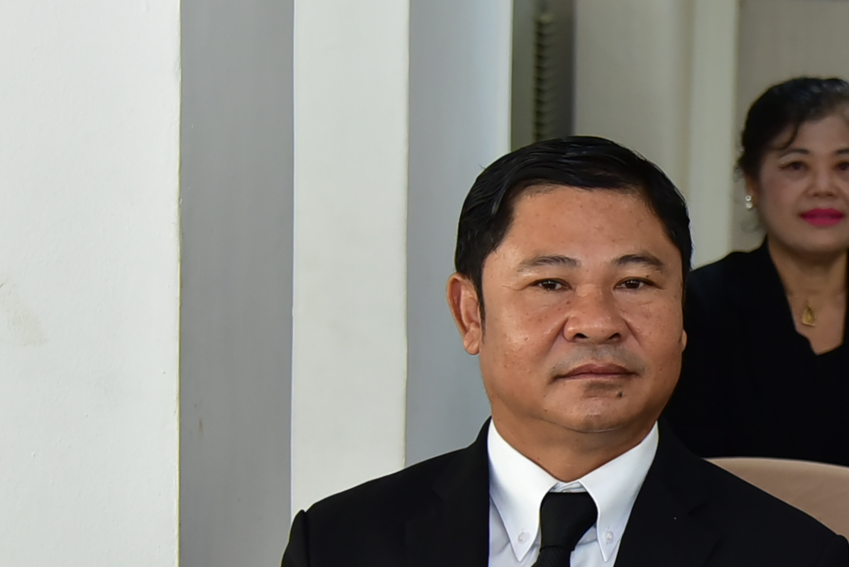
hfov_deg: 11.8
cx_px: 931
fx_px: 4035
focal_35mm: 171
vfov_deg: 8.0
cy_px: 526
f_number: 5.6
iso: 1600
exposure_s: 1/125
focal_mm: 68
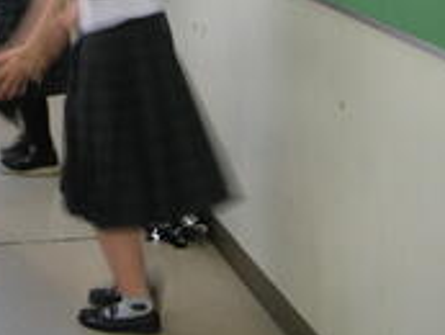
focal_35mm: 81
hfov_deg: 23.0
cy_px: -8
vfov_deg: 17.8
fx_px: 1042
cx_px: -15
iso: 50
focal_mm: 5.8
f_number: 2.8
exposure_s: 1/8
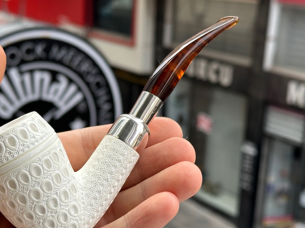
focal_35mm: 68
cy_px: 129
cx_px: 107
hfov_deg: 28.4
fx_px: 599
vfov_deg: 21.6
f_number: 1.78
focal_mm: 6.86
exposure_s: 1/1133
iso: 64
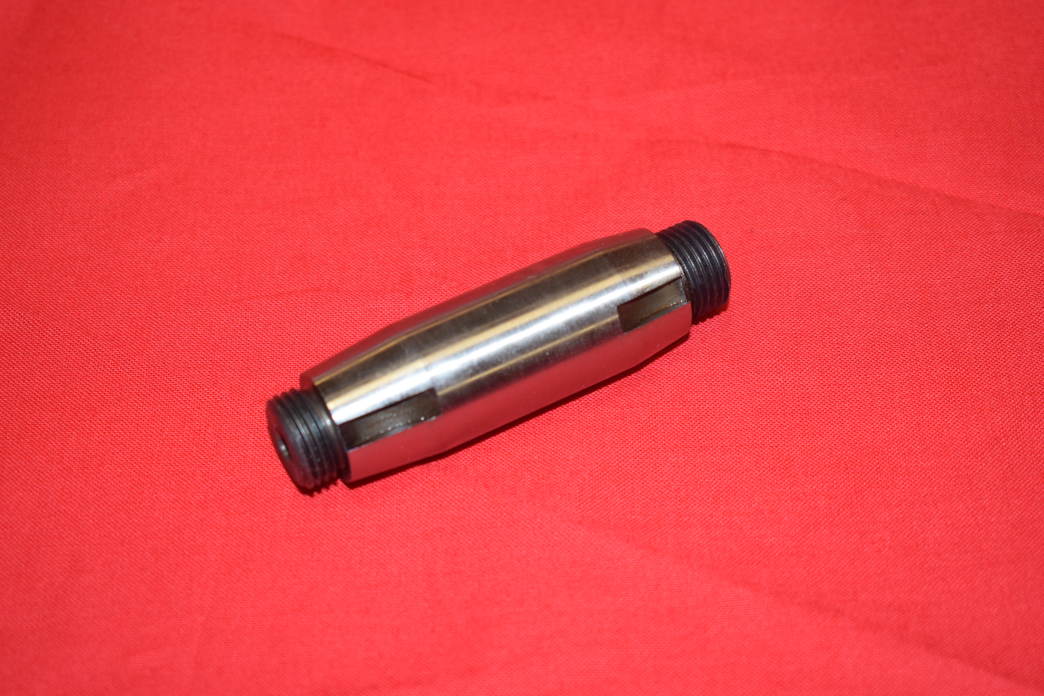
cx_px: 522
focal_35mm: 69
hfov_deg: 29.2
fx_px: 2001
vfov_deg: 19.7
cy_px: 348
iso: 800
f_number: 5.6
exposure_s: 1/125
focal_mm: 46
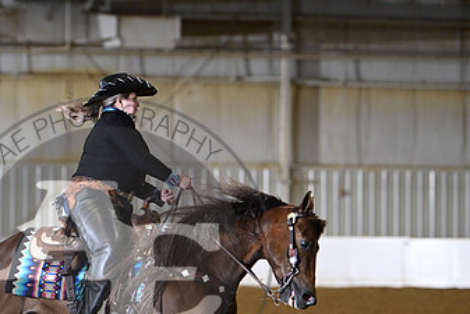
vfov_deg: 4.7
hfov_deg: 7.0
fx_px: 3827
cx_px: 107
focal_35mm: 293
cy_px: 255
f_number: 4
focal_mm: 170
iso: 2500
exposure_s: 1/200
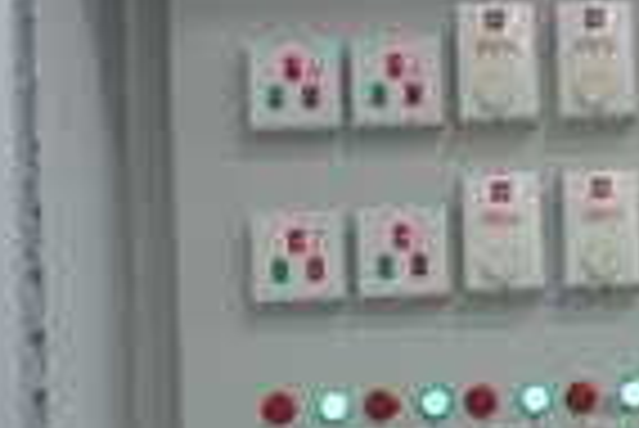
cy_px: 311
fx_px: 2878
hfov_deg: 11.9
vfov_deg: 8.5
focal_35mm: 162
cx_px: 1048
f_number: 5
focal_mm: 32
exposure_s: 1/160
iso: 4000
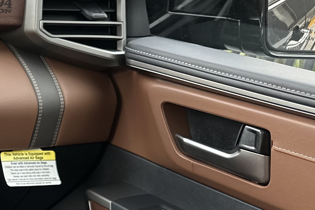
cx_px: -212
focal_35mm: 85
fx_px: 744
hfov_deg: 19.4
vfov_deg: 16.0
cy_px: 149
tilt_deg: -18.6
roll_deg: -7.7
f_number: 1.78
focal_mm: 6.86
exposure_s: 1/121
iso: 125
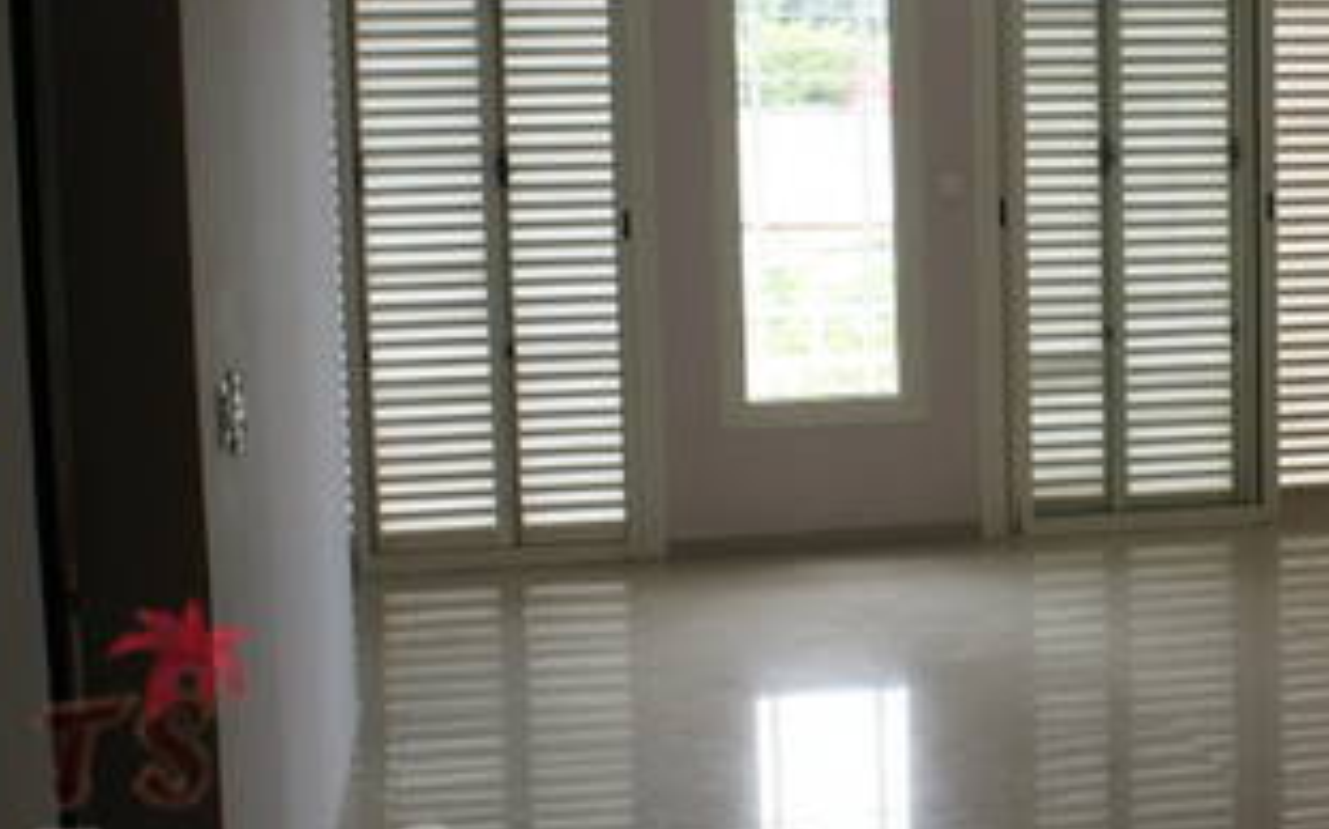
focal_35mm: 71
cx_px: 1222
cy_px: 329
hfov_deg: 27.8
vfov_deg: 18.3
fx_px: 2570
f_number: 5
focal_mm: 24
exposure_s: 1/60
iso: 100
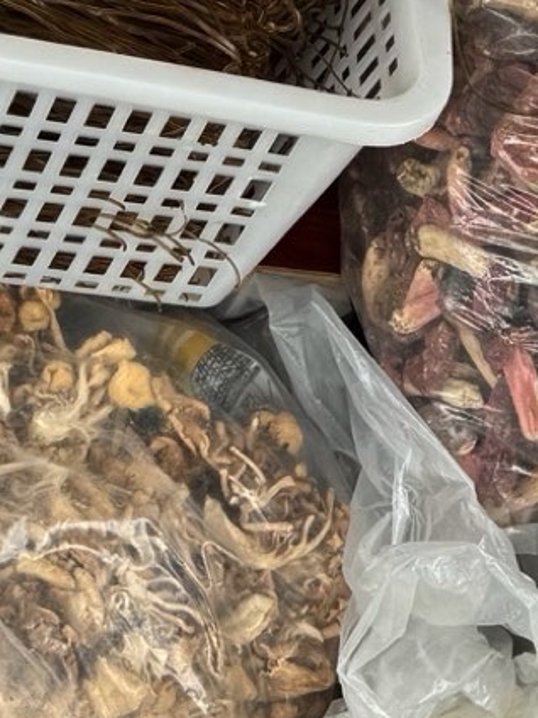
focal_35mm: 116
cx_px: 702
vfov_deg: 16.2
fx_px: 2404
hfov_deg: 12.4
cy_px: -159
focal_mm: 6.76
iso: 64
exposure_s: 1/205
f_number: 1.78
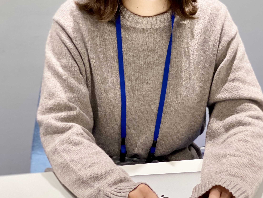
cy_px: 56
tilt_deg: -21.0
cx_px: 112
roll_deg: -4.5
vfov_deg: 14.1
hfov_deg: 18.7
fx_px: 798
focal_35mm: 105
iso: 160
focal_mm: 6
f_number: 2
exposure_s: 1/100
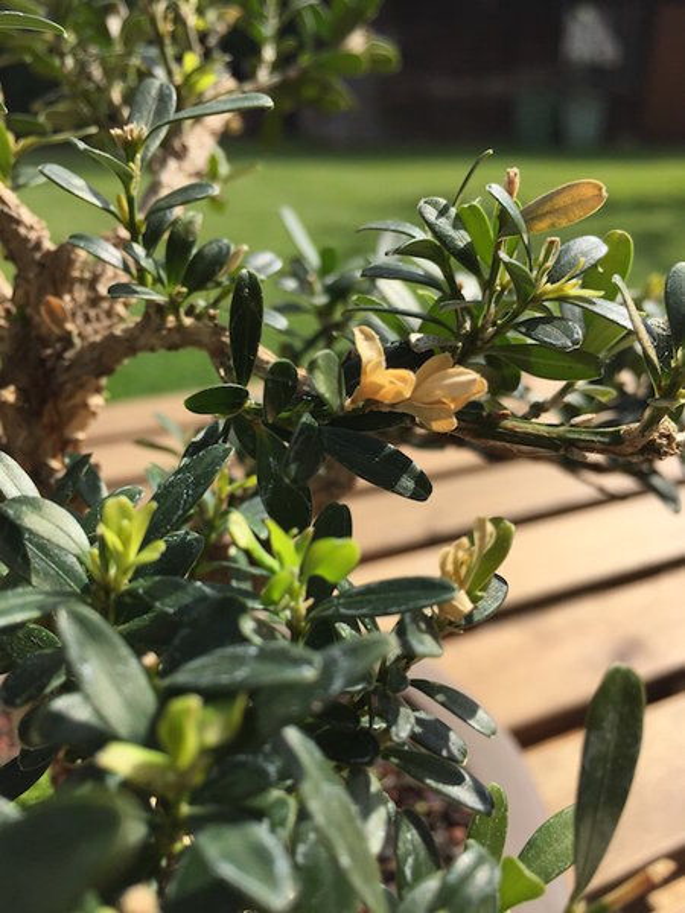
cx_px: 342
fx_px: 765
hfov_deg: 48.2
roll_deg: -1.5
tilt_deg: -24.6
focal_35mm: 29
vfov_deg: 61.7
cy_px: 456
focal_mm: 4.15
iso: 32
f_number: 2.2
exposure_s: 1/2198
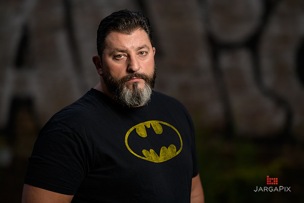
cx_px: 152
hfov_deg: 15.2
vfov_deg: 10.2
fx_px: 1140
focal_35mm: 135
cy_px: 102
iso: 200
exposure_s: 1/250
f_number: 2
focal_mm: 135
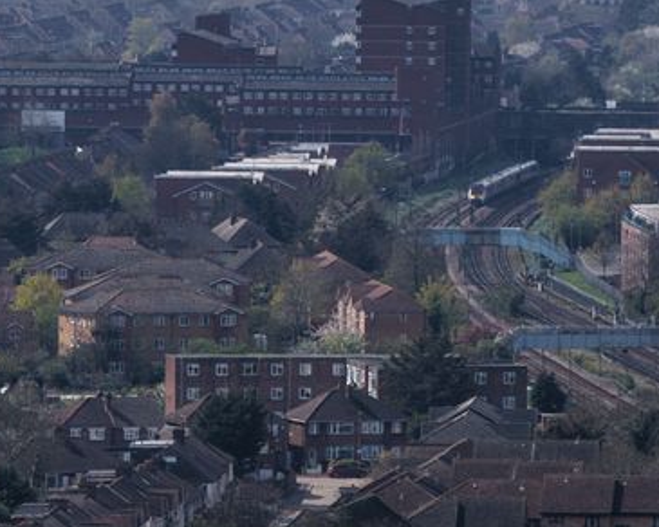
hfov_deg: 3.4
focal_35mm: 575
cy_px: 199
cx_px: 1047
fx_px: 11215
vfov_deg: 2.7
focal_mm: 40
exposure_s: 1/1600
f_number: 2.8
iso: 100
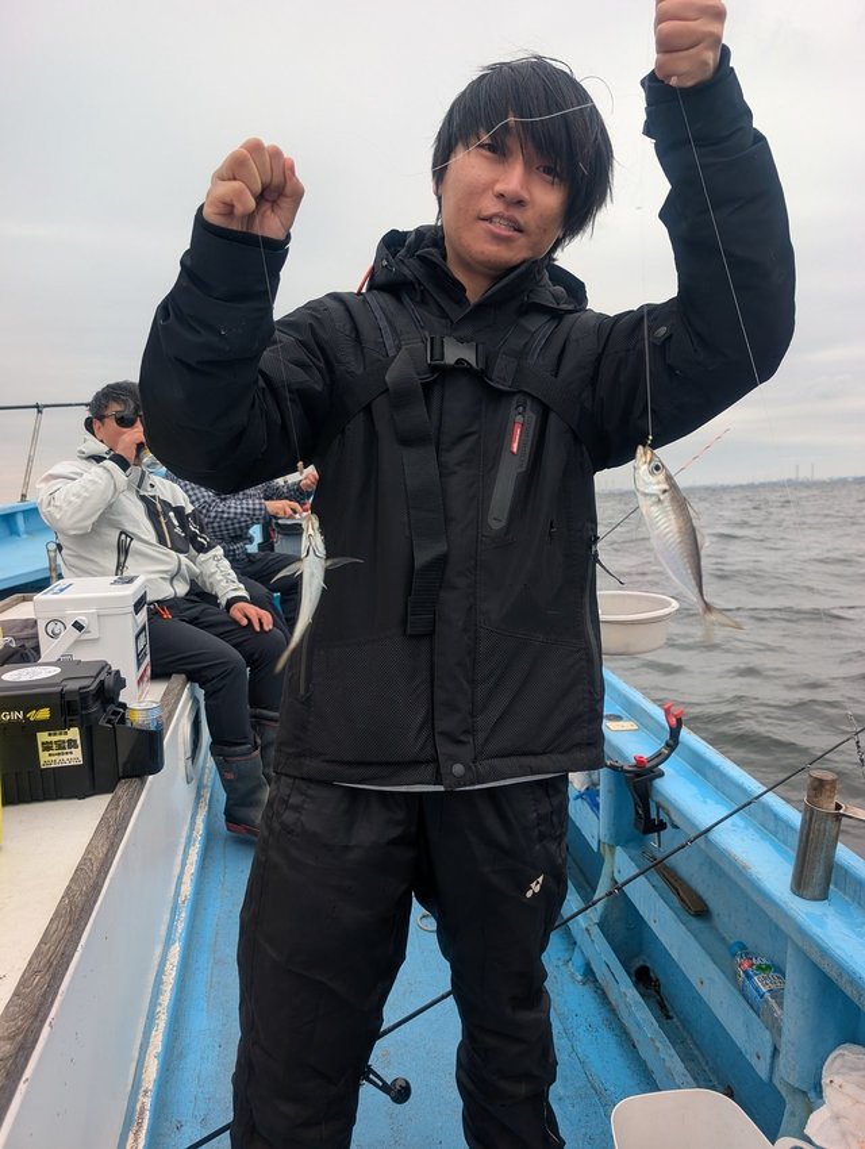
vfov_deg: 71.5
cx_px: 432
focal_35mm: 24
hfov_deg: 56.9
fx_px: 798
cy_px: 574
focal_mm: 6.9
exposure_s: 1/242
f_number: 1.68
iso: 19
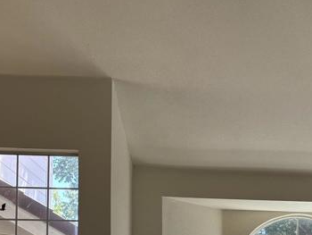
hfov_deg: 24.7
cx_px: 296
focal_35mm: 76
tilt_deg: +1.4
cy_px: 320
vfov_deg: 17.9
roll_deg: -0.8
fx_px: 685
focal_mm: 5.96
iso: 32
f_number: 1.6
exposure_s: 1/121
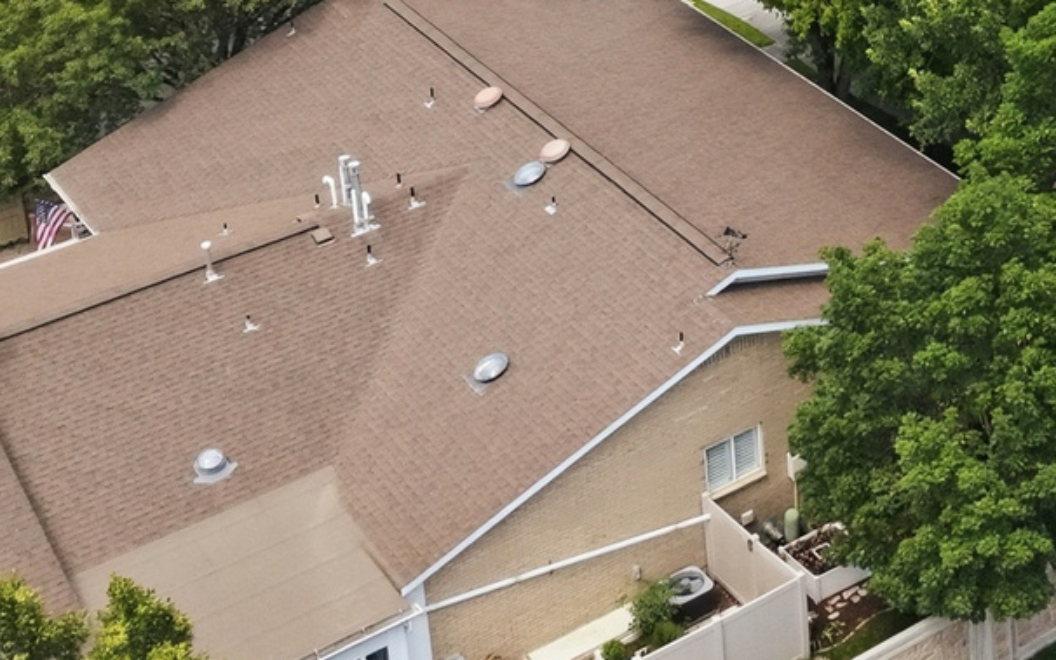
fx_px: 2475
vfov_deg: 14.2
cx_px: 1234
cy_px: -319
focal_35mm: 86
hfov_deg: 22.4
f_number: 1.8
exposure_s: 1/3200
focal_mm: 8.7
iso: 290
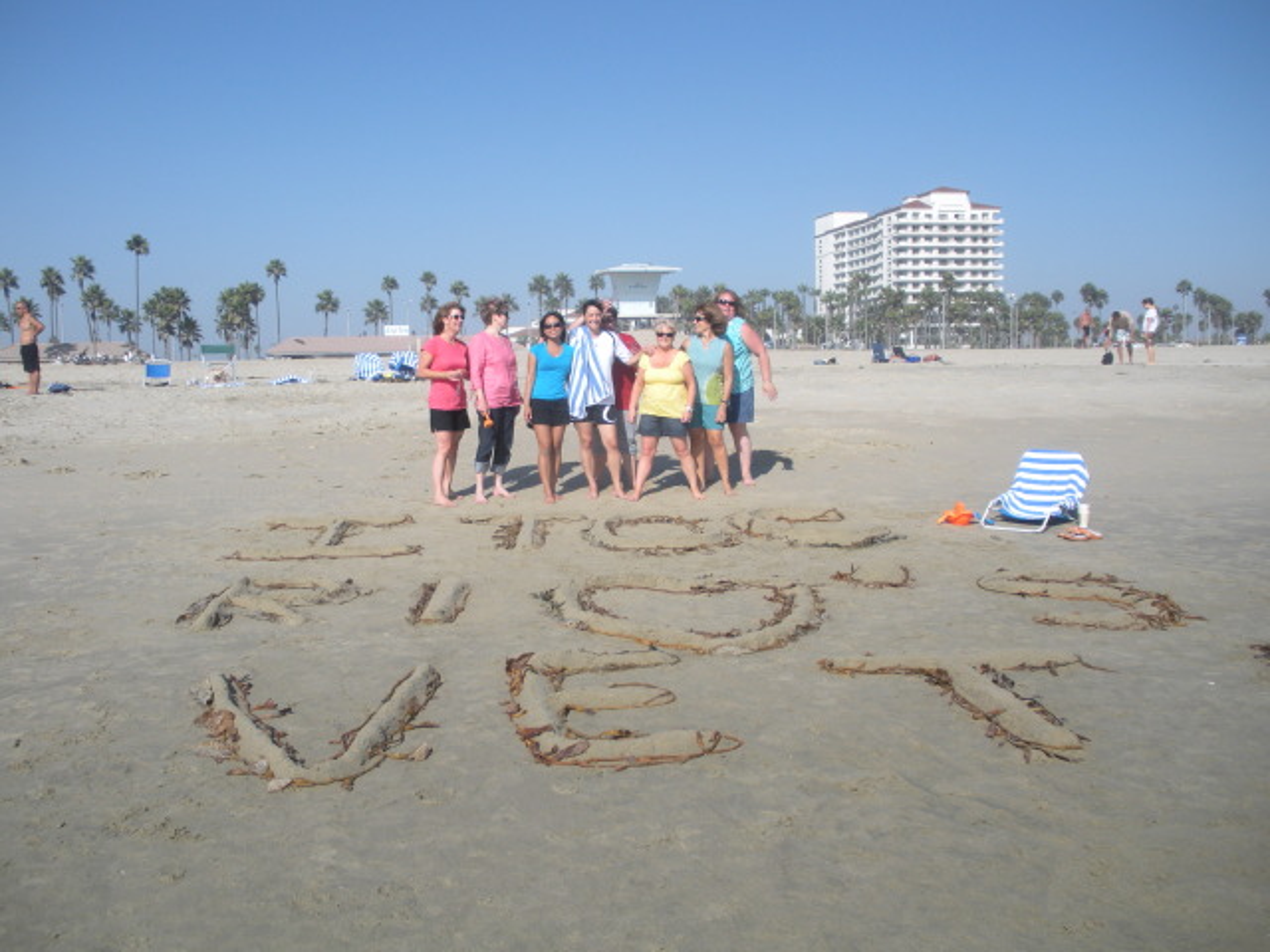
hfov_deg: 51.4
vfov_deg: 39.7
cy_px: 476
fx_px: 1321
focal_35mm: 36
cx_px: 635
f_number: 3.5
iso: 64
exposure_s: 1/821
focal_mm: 6.3
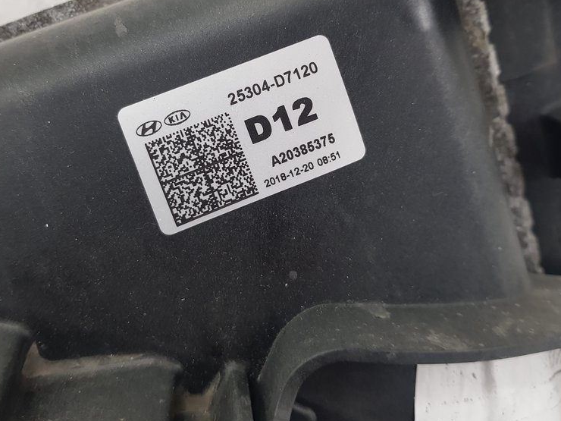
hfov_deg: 51.3
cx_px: 249
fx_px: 583
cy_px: 151
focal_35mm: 36
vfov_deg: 39.3
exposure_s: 1/100
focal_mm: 4.2
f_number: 1.7
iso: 125
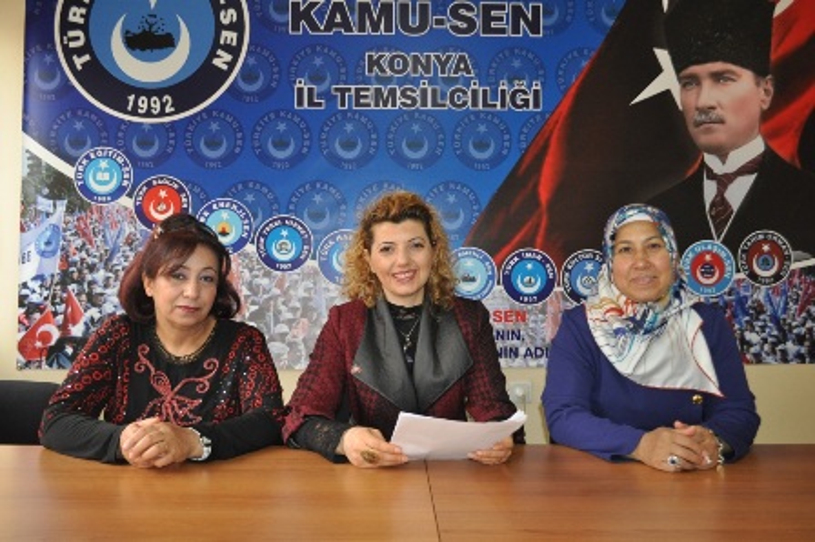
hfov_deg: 62.0
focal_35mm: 30
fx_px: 679
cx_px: 408
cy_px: 271
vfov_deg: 43.5
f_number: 3.8
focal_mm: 20
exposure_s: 1/60
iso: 800
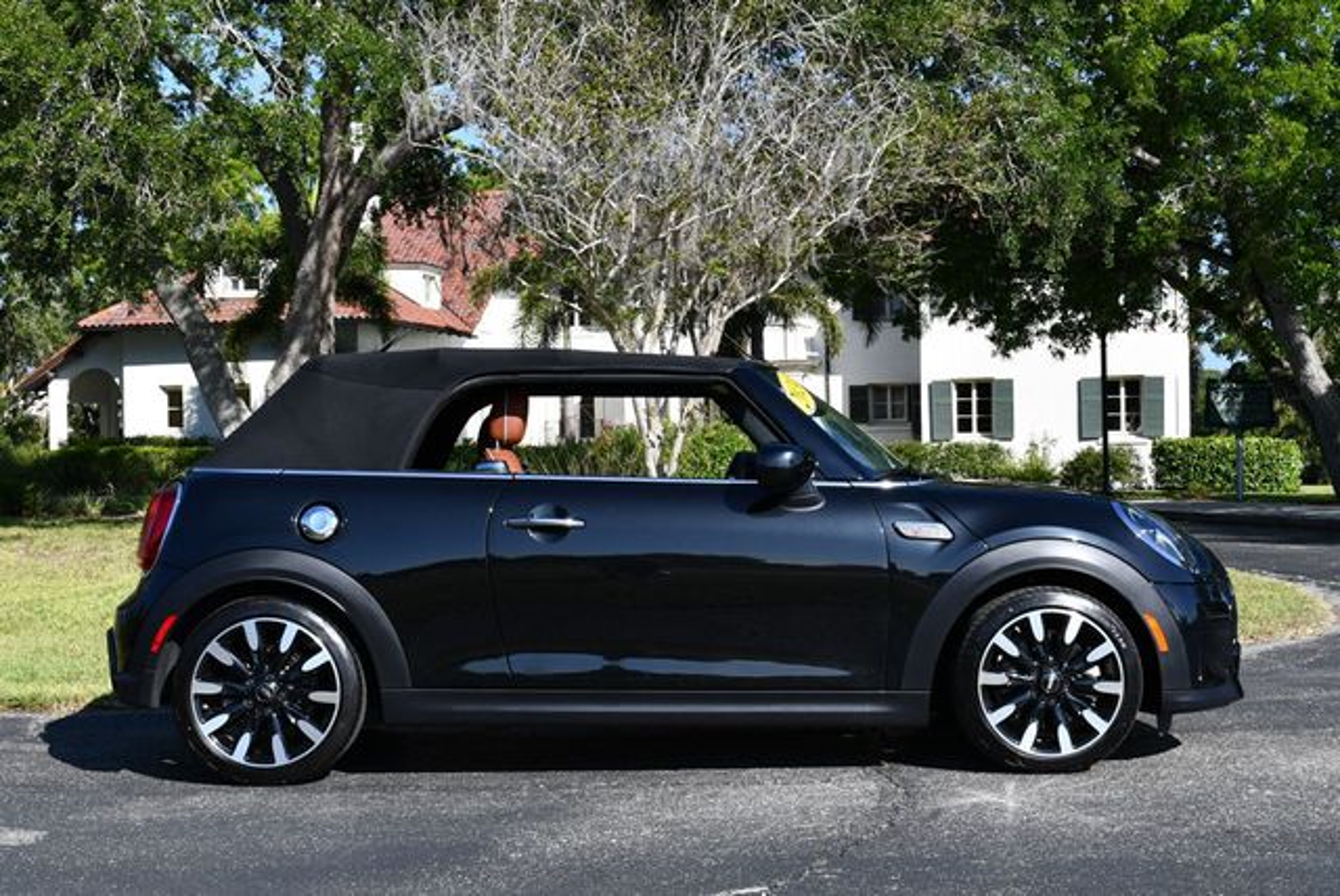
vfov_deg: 26.0
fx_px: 1937
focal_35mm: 52
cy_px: 448
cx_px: 670
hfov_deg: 38.2
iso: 125
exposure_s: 1/250
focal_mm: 26
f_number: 8
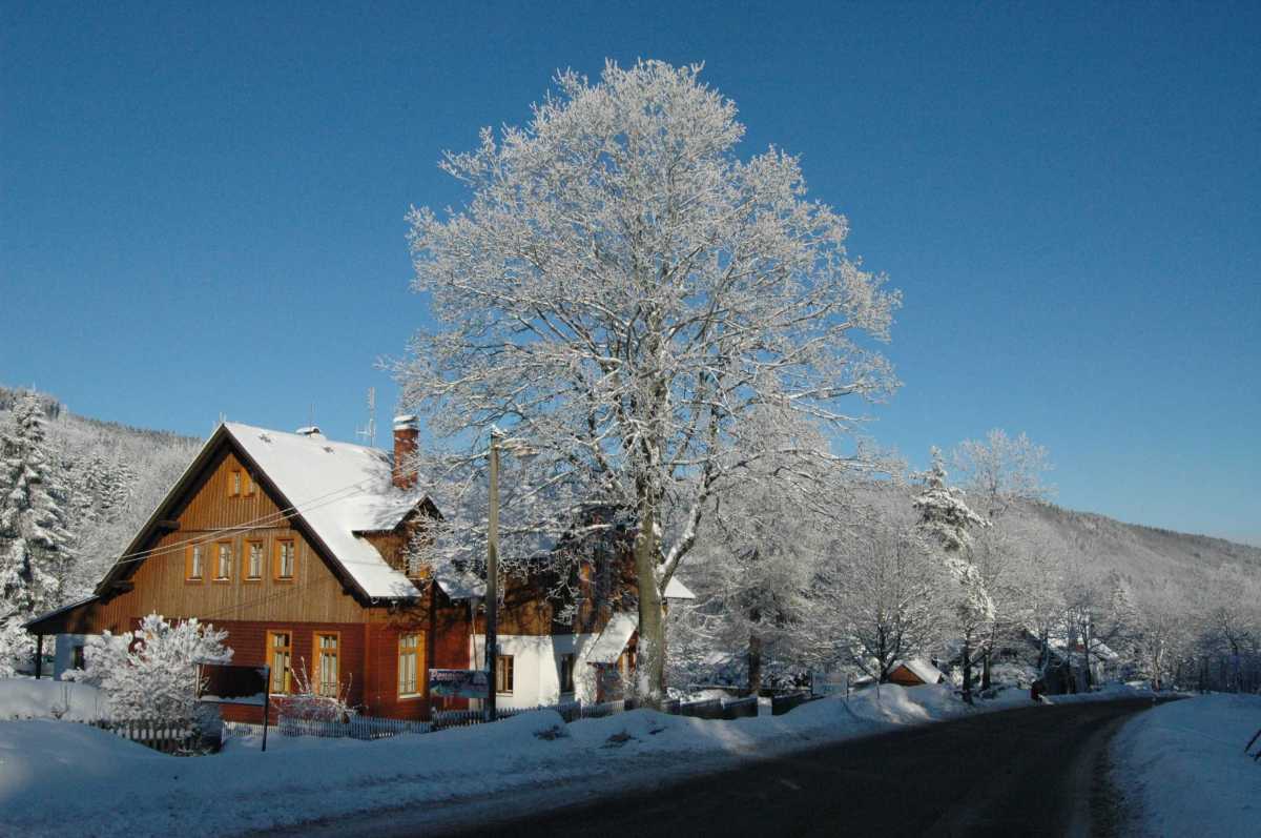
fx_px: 1050
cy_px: 419
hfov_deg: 62.0
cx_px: 630
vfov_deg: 43.5
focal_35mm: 30
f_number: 16
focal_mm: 20
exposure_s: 1/1000
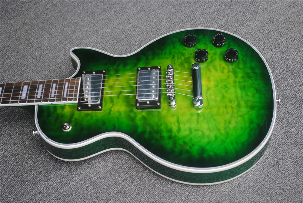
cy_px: 102
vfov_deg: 20.2
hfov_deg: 29.8
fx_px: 569
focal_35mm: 68
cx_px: 152
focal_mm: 45
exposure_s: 1/80
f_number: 5.3
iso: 100
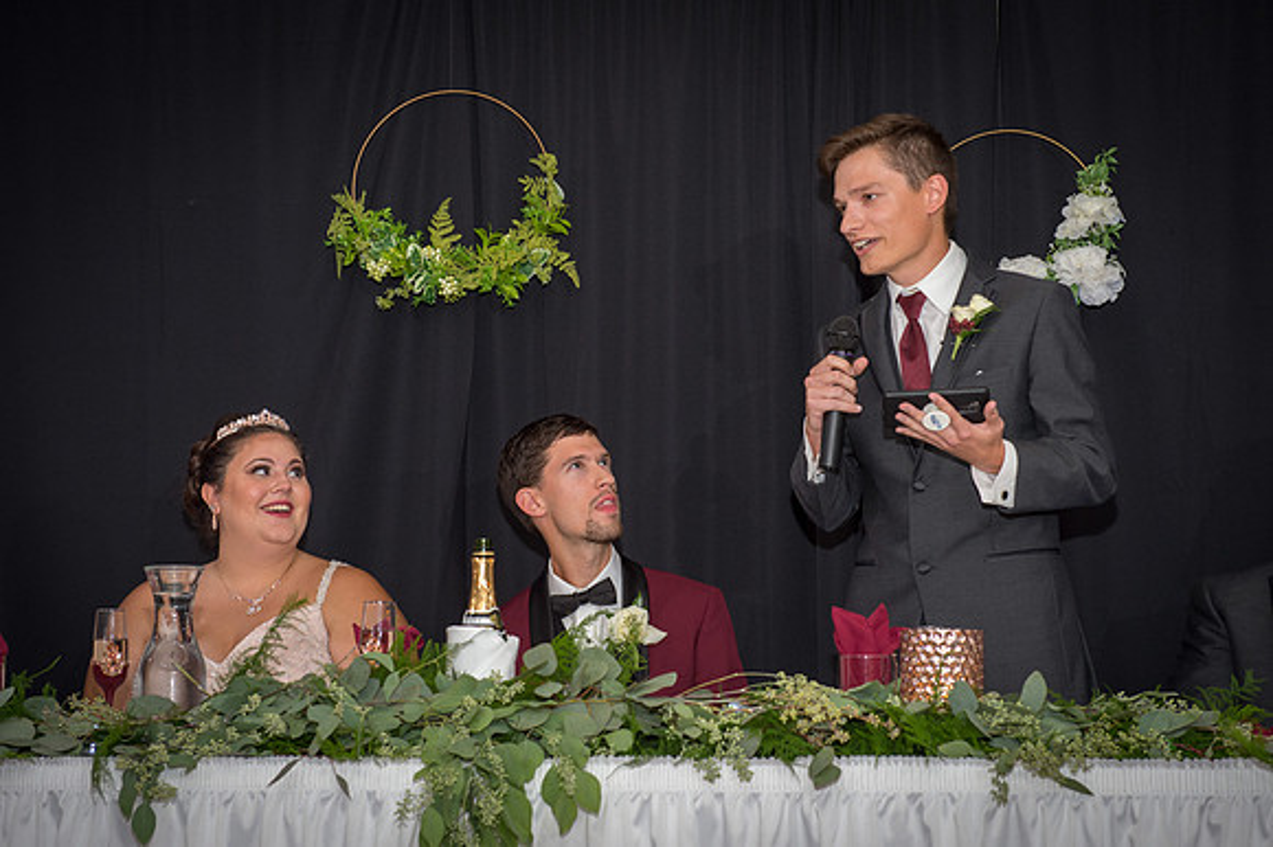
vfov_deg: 18.0
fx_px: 2675
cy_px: 432
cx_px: 683
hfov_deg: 26.8
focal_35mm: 76
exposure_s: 1/60
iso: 800
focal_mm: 70
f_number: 4.8
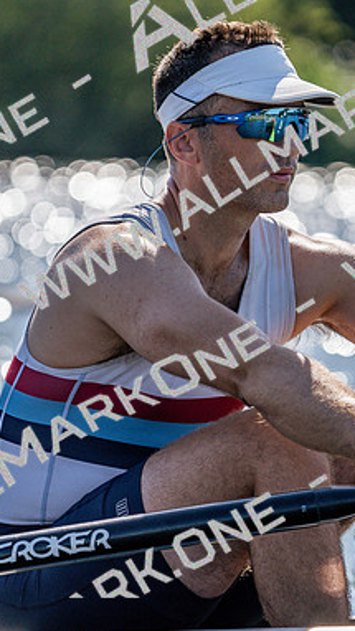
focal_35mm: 455
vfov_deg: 4.7
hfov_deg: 2.7
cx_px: 221
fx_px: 7611
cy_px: 315
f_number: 5.6
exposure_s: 1/2000
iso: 200
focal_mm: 286
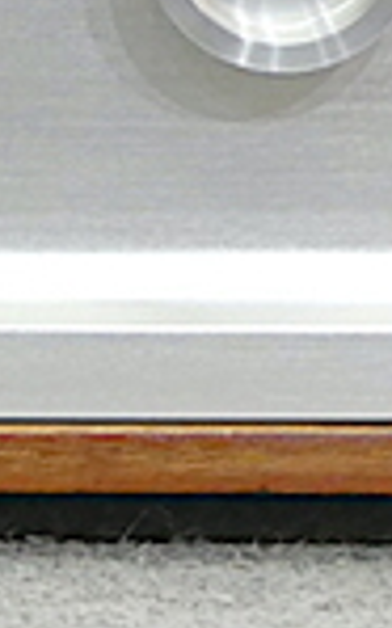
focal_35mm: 507
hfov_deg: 2.6
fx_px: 8675
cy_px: -152
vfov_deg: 4.1
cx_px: -784
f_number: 4.6
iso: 200
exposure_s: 1/10
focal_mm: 13.2
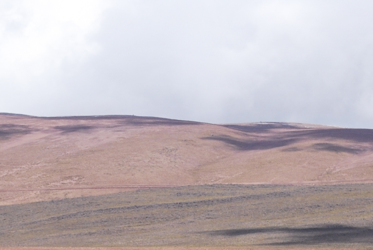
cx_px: 133
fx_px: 2912
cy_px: 422
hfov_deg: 7.3
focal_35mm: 281
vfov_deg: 4.9
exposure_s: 1/640
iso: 200
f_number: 8
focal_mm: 55
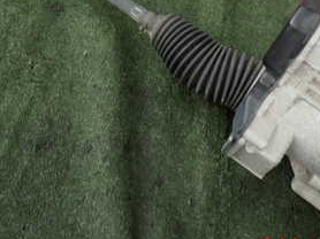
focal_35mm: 54
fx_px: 499
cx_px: 180
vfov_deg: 25.7
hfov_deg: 35.5
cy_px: 5
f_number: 2
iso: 160
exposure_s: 1/60
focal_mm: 4.5
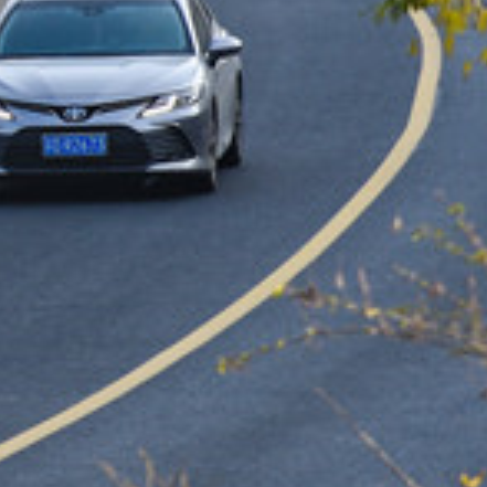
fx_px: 9916
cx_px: -563
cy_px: 189
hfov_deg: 2.8
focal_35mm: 623
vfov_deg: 2.8
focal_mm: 120
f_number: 5.6
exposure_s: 1/640
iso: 320
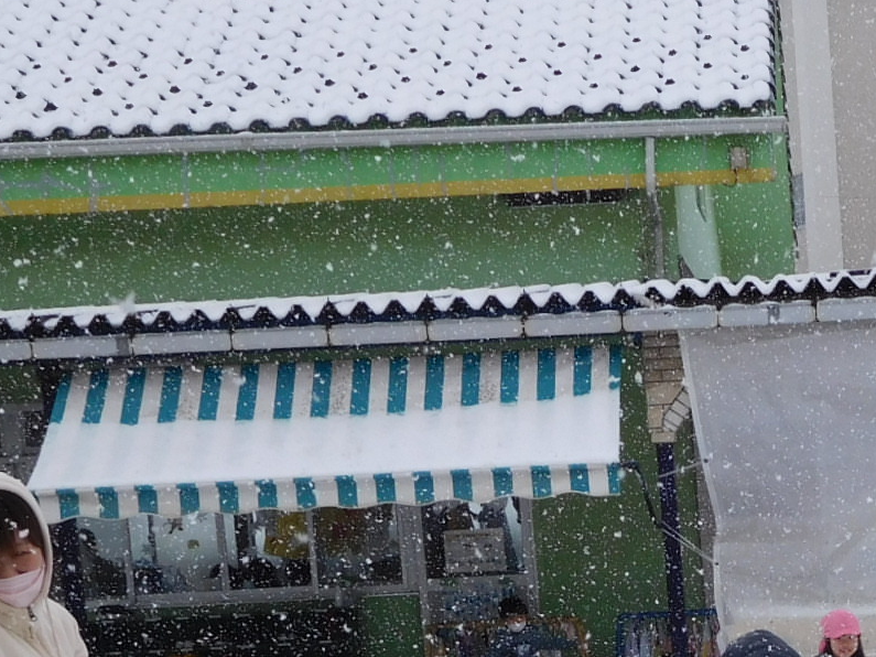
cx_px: 1045
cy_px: 882
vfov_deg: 14.1
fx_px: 2530
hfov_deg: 18.6
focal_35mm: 100
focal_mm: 6.2
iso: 125
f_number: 3.8
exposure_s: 1/800
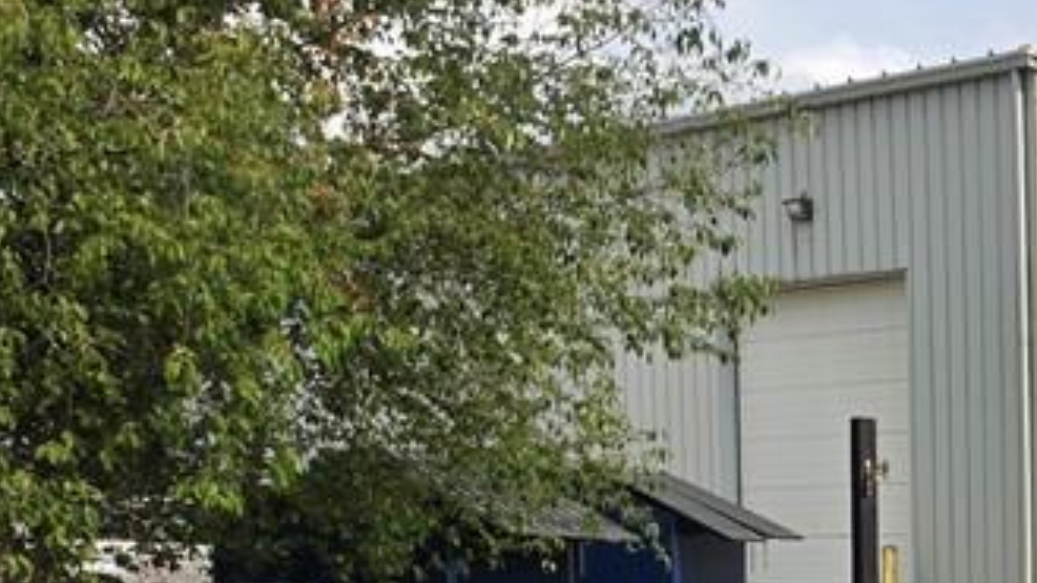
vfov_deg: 14.7
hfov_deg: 22.1
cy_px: 800
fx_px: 2145
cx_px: 1589
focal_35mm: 78
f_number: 1.4
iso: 64
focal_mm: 6.5
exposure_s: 1/6571
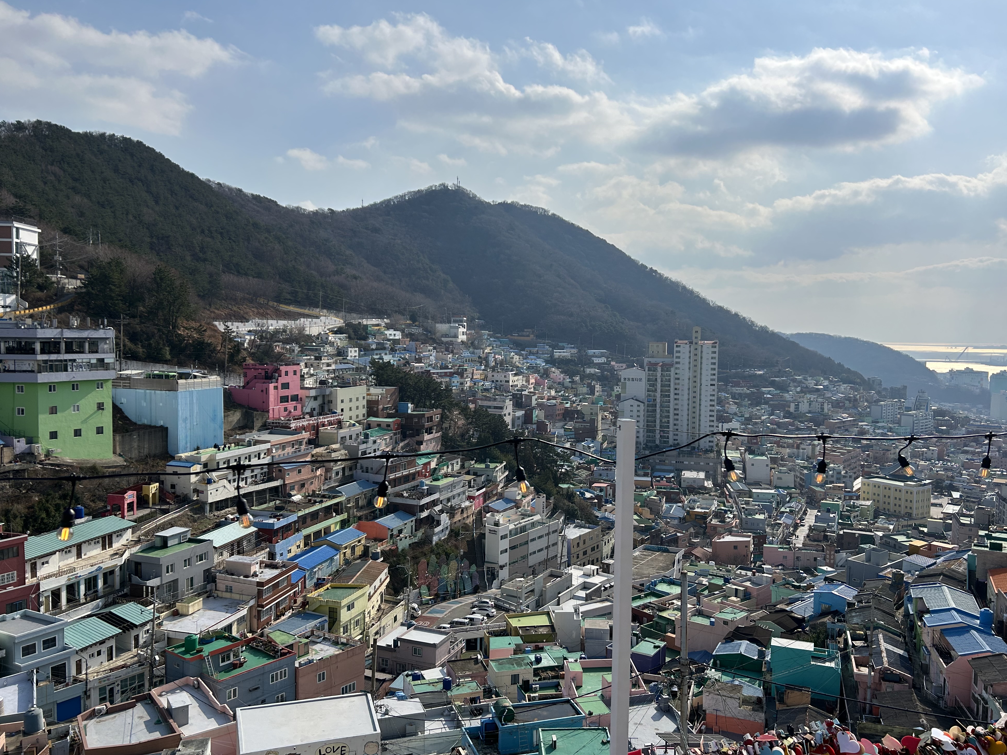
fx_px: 785
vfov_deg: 51.4
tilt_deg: -4.6
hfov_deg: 65.3
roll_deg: -0.6
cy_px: 380
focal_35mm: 27
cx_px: 521
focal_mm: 5.7
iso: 50
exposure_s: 1/11364
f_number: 1.5
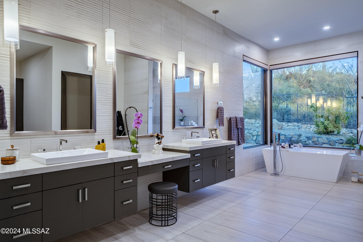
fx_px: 242
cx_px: 182
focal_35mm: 24
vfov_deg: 53.1
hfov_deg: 73.8
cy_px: 121
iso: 200
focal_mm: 24
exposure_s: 1/80
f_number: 7.1
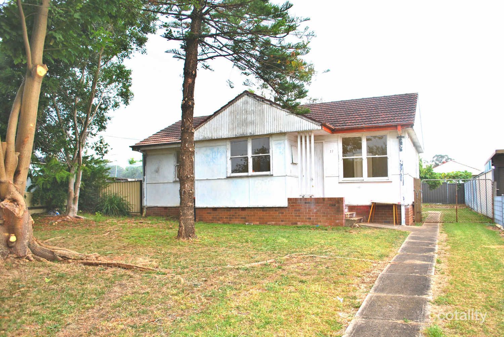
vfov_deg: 48.0
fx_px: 378
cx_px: 252
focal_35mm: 27
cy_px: 168
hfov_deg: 67.3
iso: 100
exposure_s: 1/60
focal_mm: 18
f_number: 4
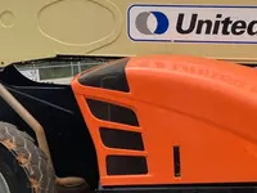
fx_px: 572
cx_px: 227
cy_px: 119
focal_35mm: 77
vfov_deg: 19.1
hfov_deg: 24.7
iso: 20
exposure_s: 1/198
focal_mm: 3.99
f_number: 1.8
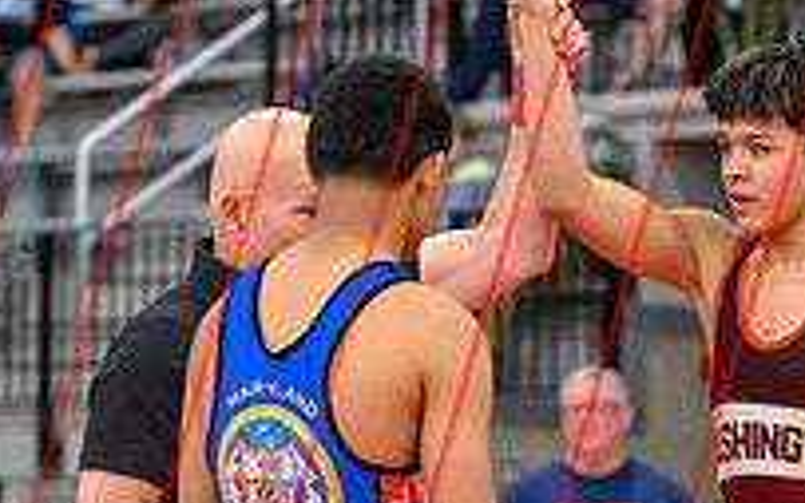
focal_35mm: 283
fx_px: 6210
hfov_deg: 7.4
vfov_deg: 4.6
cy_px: 649
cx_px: 737
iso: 3200
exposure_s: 1/800
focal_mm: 84
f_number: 2.8
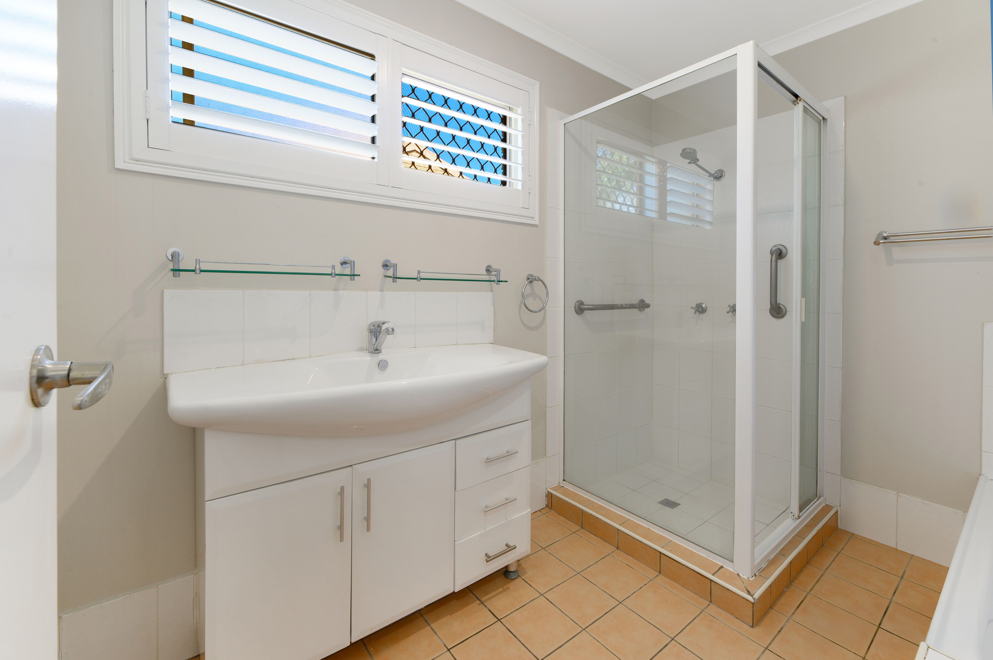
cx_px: 496
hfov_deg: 104.3
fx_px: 386
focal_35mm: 14
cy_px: 330
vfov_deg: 81.1
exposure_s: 1/50
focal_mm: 14
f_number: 11
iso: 125
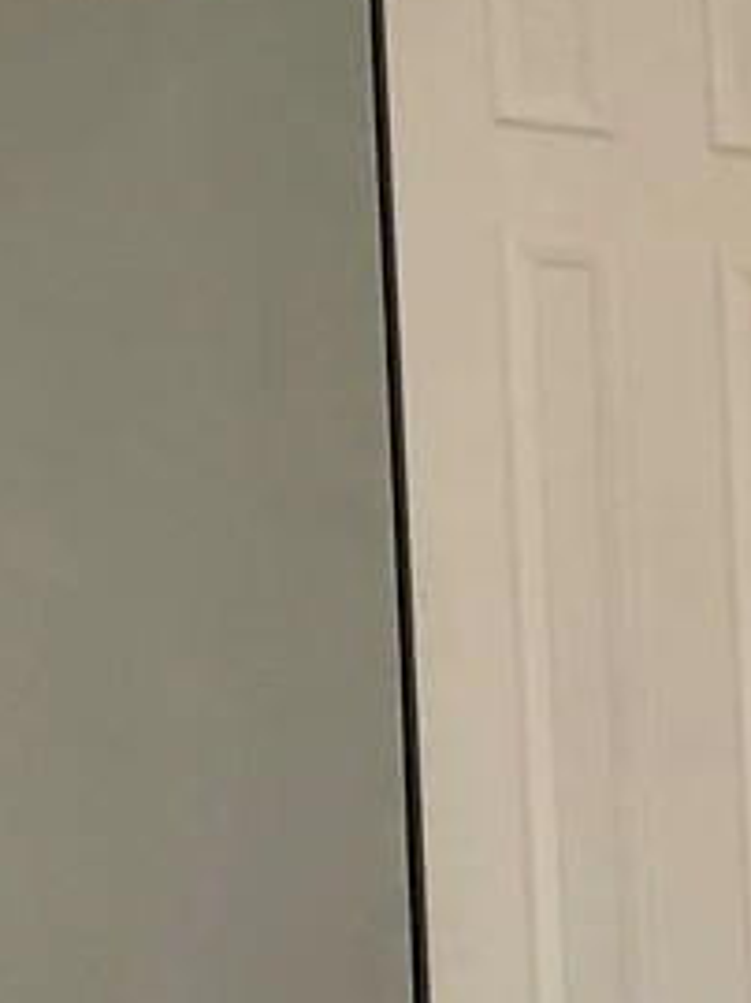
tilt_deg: +1.1
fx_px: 3187
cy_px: 1074
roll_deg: +2.3
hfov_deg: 12.9
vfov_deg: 17.4
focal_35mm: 110
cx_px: 1060
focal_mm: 3
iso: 200
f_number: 1.8
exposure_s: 1/40
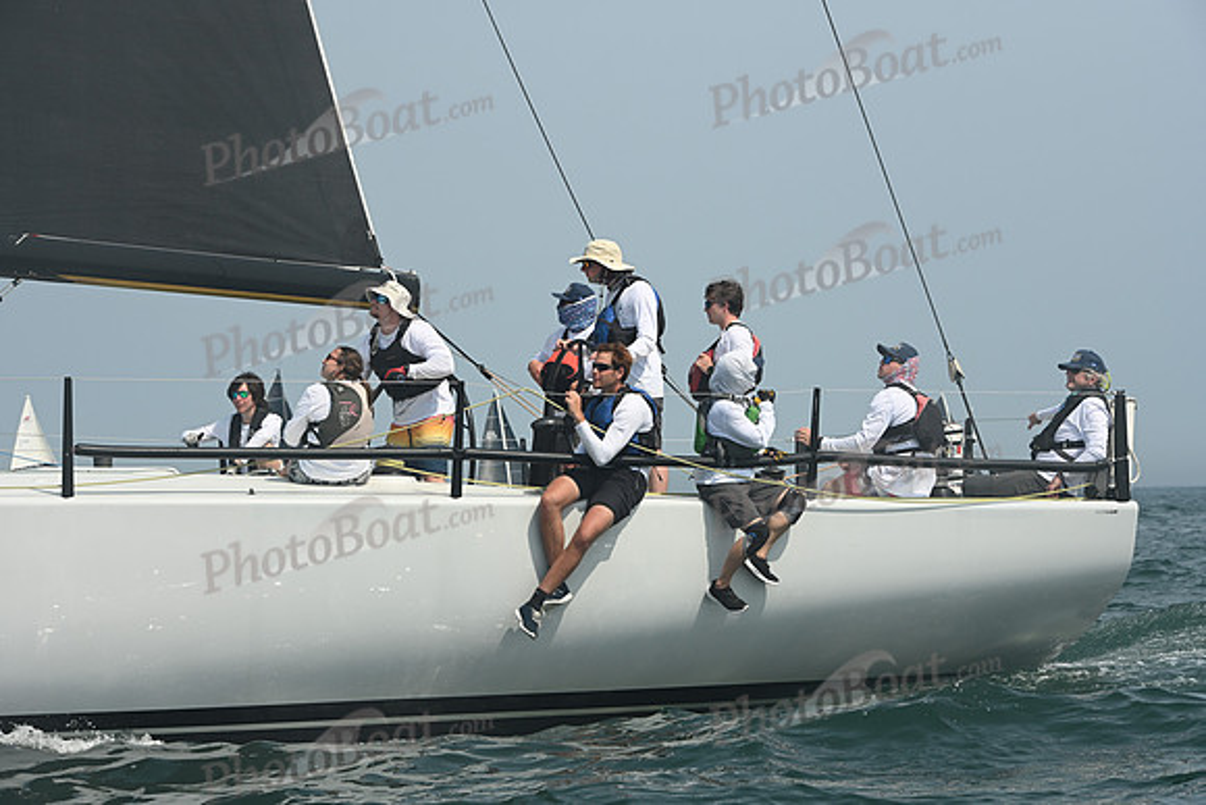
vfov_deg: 13.0
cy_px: 402
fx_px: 3518
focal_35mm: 105
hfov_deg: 19.5
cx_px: 603
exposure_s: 1/1250
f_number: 7.1
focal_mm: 105
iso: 320
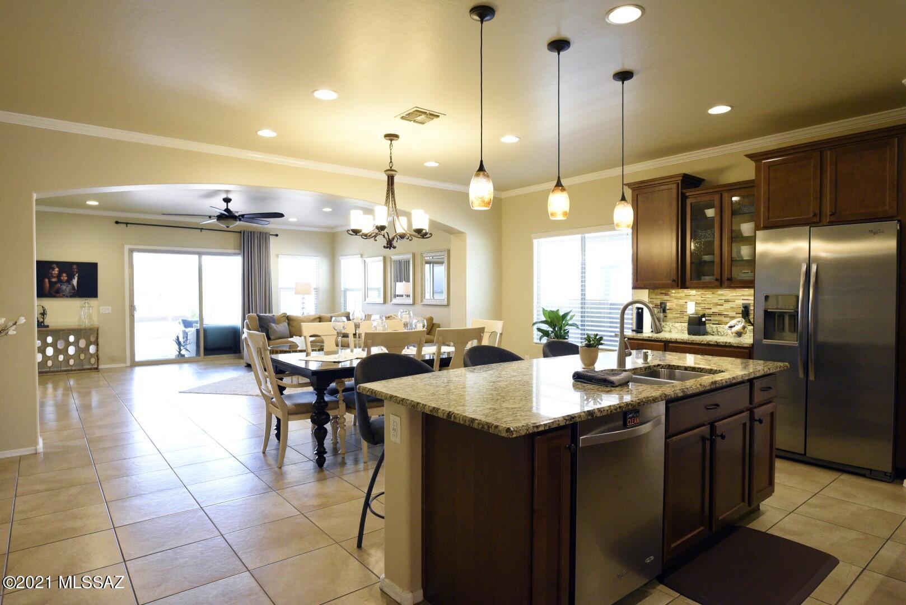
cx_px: 453
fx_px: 503
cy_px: 302
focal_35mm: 20
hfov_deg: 84.0
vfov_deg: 62.0
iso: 5000
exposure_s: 1/125
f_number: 5
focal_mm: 20
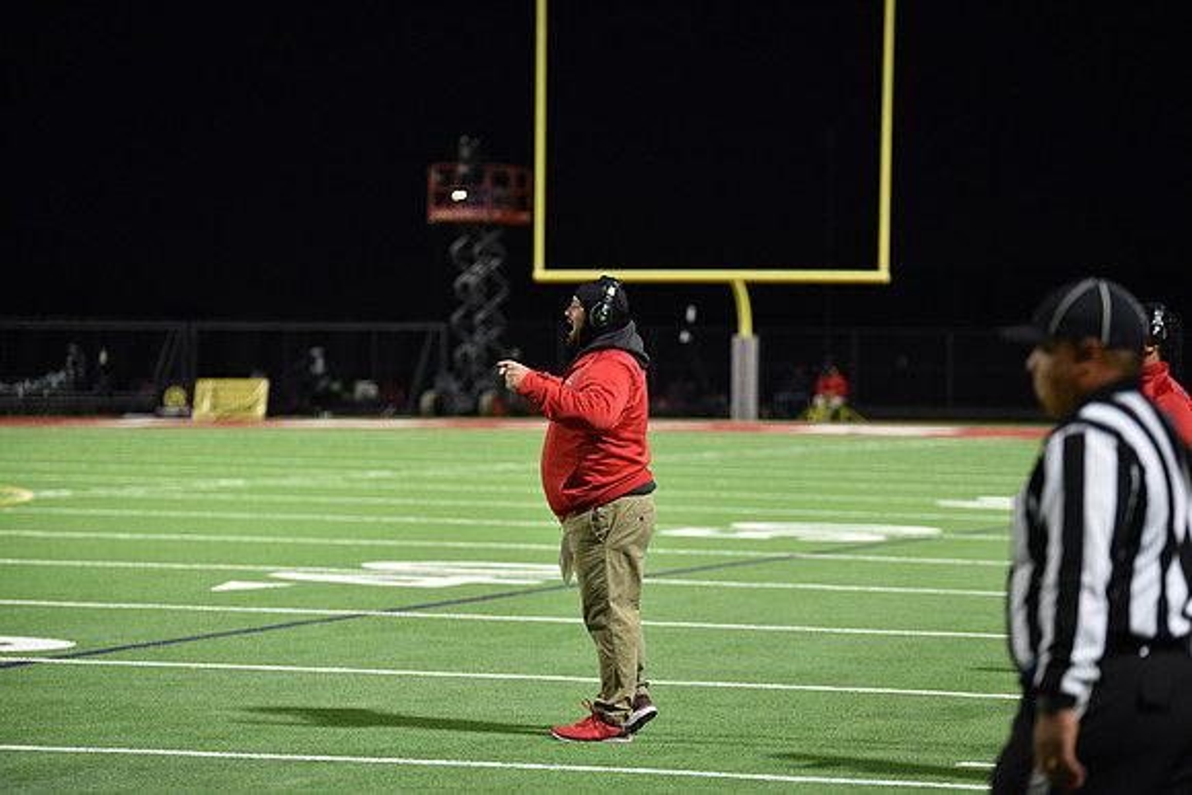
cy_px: 398
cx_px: 596
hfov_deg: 14.2
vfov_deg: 9.5
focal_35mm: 145
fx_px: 4802
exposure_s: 1/500
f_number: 2.8
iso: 3600
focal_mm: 145
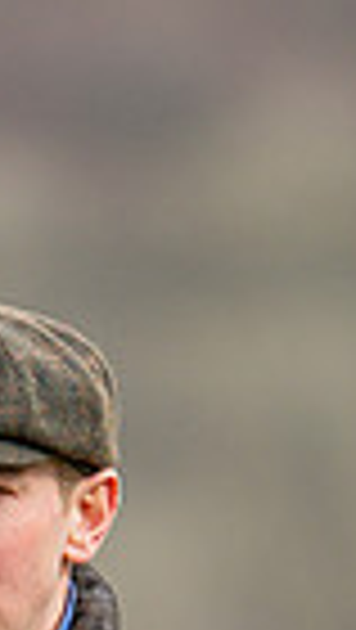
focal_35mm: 2017
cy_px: 778
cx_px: 147
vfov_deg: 1.1
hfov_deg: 0.6
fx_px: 33767
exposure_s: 1/1000
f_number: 4.5
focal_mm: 400
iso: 200
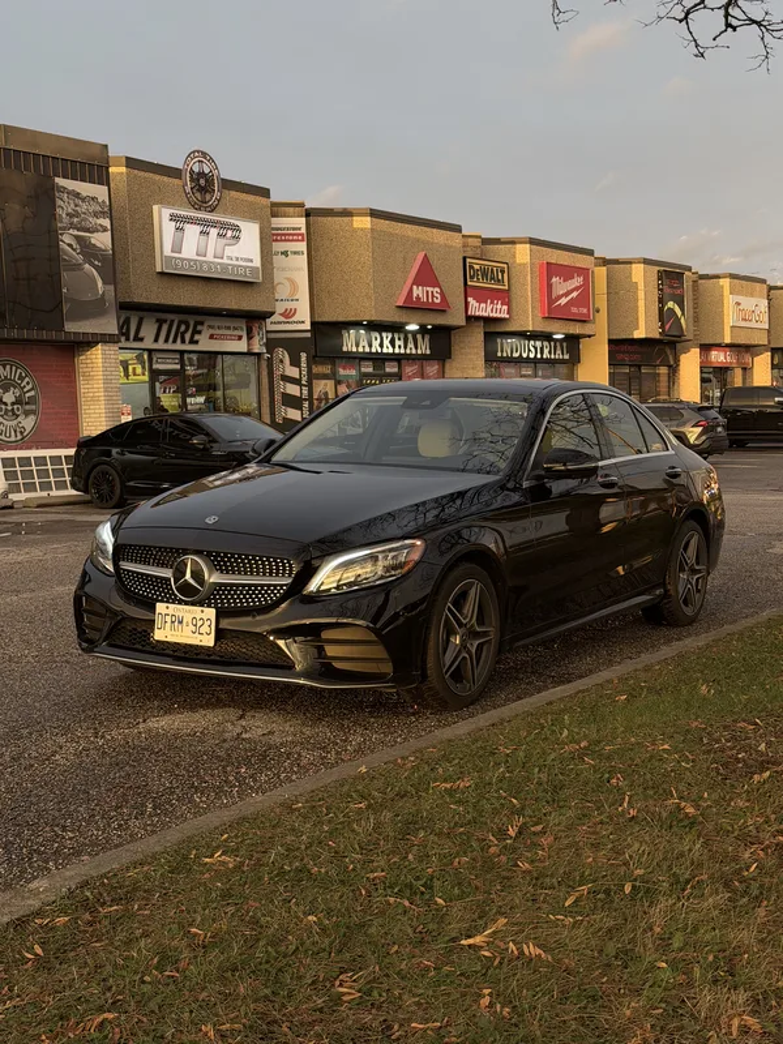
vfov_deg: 39.7
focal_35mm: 48
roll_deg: +1.9
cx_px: 392
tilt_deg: -4.0
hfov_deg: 30.3
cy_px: 522
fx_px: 1448
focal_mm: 6.76
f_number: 1.78
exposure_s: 1/122
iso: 80
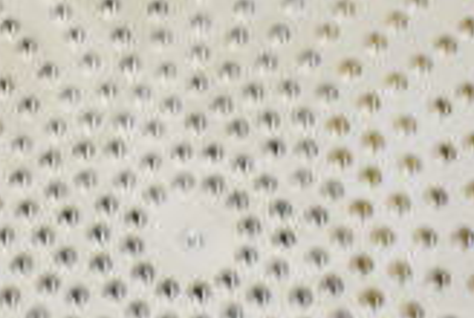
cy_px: 215
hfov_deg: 17.5
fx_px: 1541
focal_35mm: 117
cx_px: 188
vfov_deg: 11.8
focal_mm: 21
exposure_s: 1/80
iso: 1600
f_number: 4.5
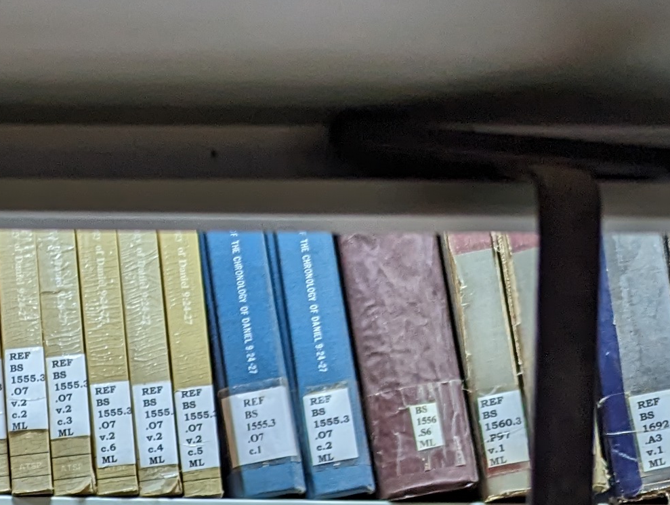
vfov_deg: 13.6
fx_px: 1919
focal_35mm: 99
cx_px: -297
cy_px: 874
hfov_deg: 17.9
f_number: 1.85
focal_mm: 6.81
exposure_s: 1/87.2
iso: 335
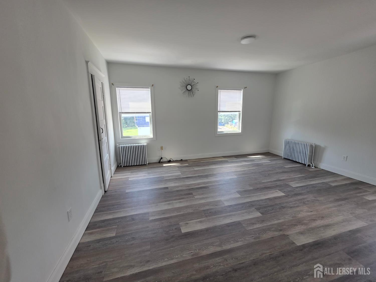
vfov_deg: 89.9
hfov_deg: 106.2
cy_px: 141
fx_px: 141
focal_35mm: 13
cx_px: 188
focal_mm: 2.2
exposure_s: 1/359
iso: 160
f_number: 1.9
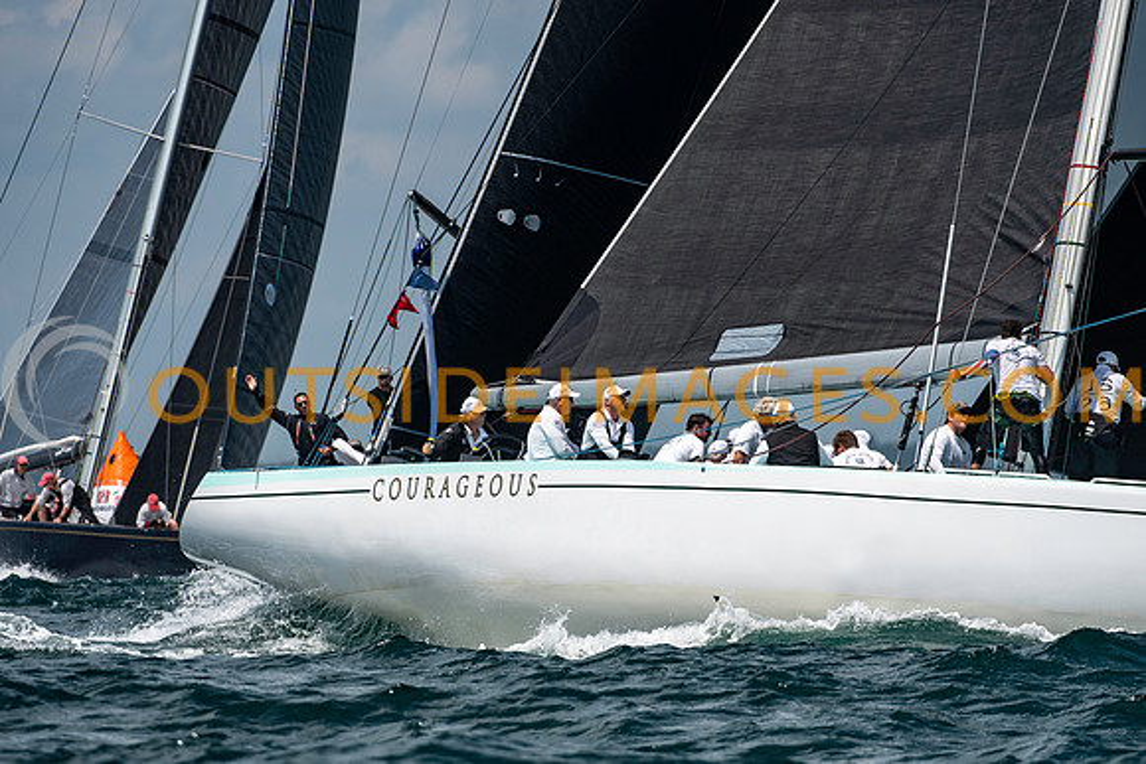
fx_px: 16238
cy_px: 382
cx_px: 573
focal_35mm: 510
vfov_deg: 2.7
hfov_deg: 4.0
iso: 400
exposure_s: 1/3200
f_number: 5.6
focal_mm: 340
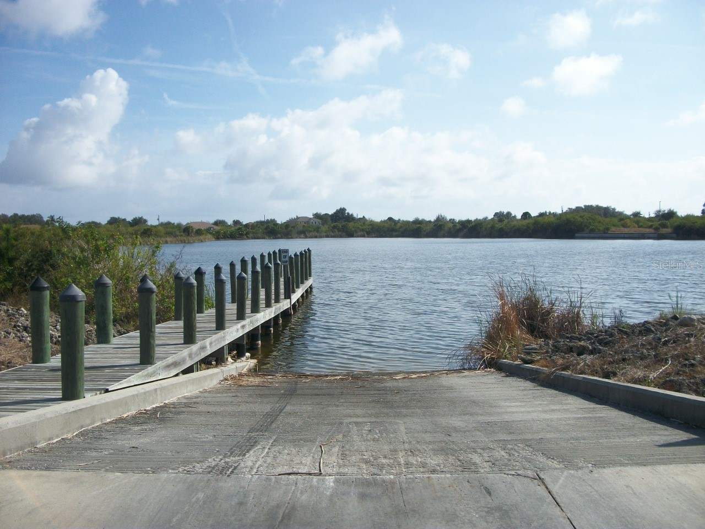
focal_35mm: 32
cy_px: 264
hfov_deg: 56.8
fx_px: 652
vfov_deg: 44.2
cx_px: 352
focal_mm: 5.7
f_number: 8.8
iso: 80
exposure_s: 1/250
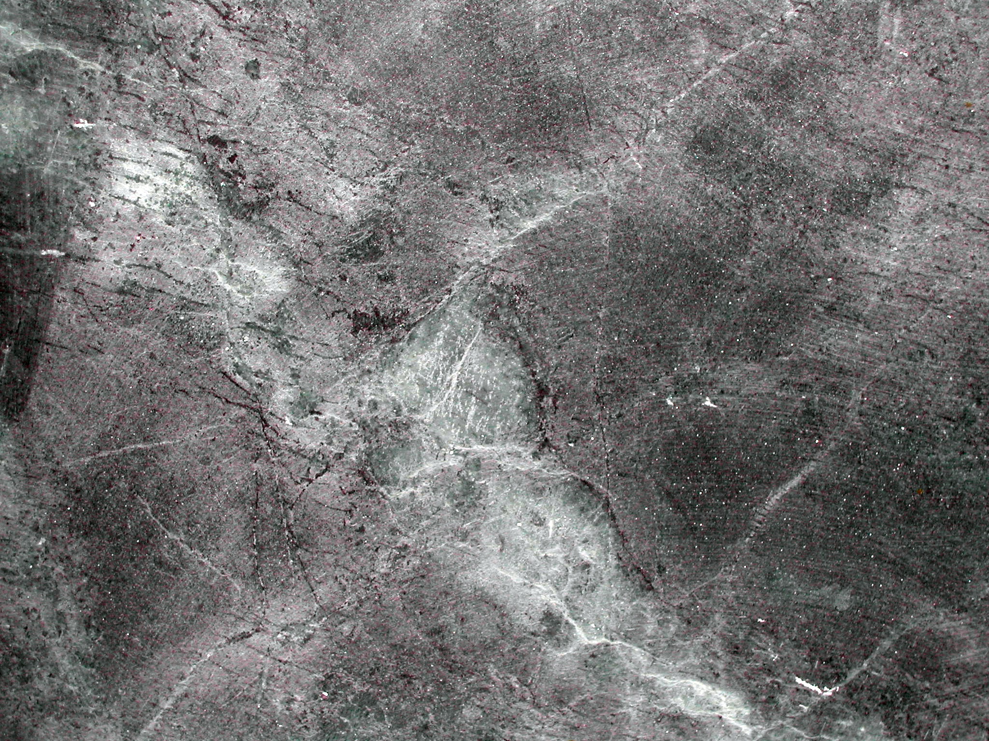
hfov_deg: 21.3
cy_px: 370
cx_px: 494
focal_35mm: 92
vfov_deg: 16.1
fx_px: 2628
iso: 100
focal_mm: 19.5
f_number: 4.5
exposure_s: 1/60.1
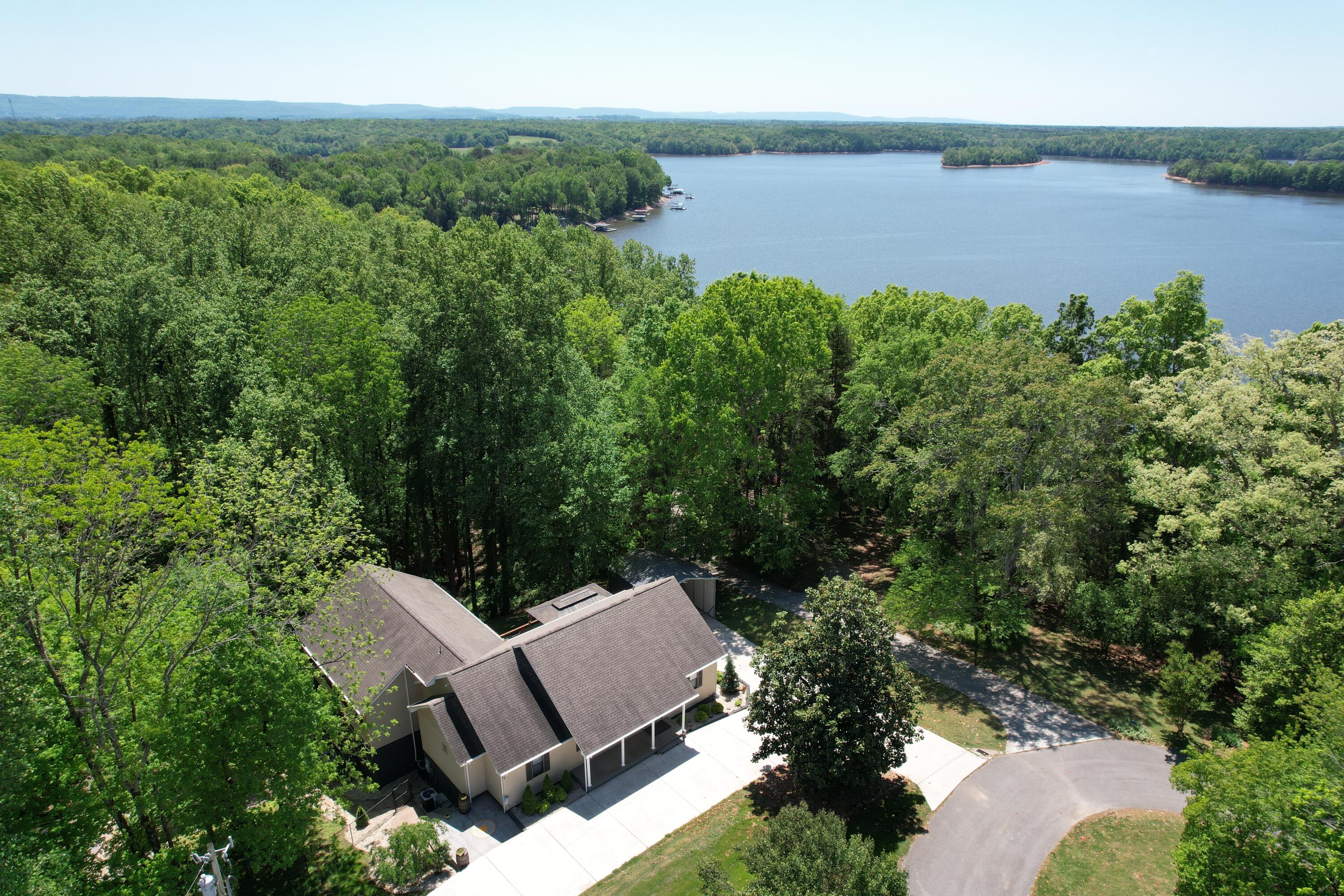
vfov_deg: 57.2
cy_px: 448
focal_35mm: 22
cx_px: 672
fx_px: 821
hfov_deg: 78.6
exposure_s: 1/1250
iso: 110
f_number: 2.8
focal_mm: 8.38
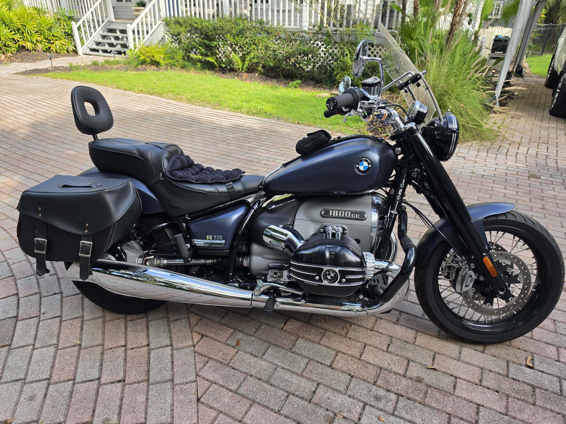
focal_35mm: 23
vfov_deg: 58.9
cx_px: 283
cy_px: 212
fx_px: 376
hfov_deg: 73.9
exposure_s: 1/359
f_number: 1.4
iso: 20
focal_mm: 6.5
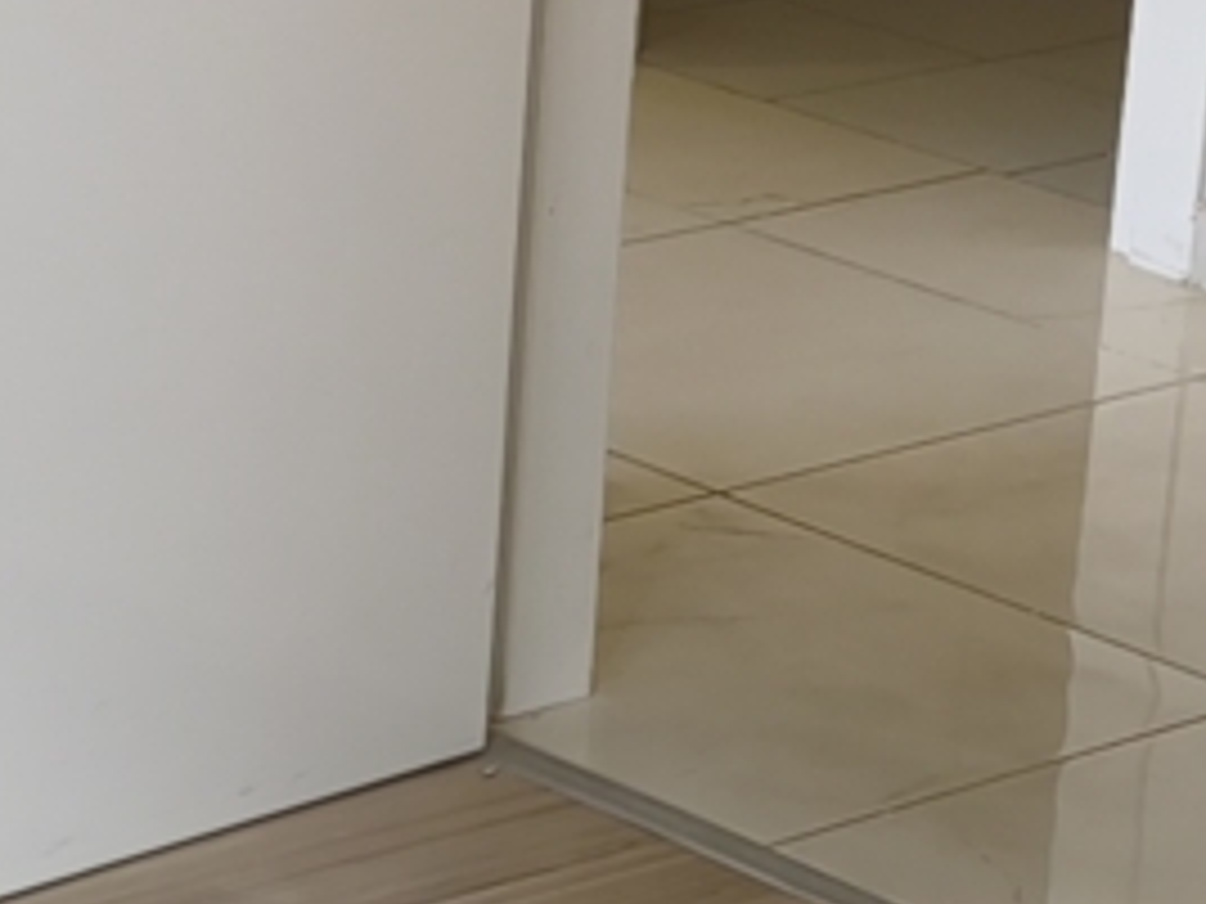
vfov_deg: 8.4
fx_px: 6132
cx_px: 194
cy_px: 787
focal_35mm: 176
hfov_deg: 11.2
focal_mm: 5.35
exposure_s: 1/100
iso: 100
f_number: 1.7
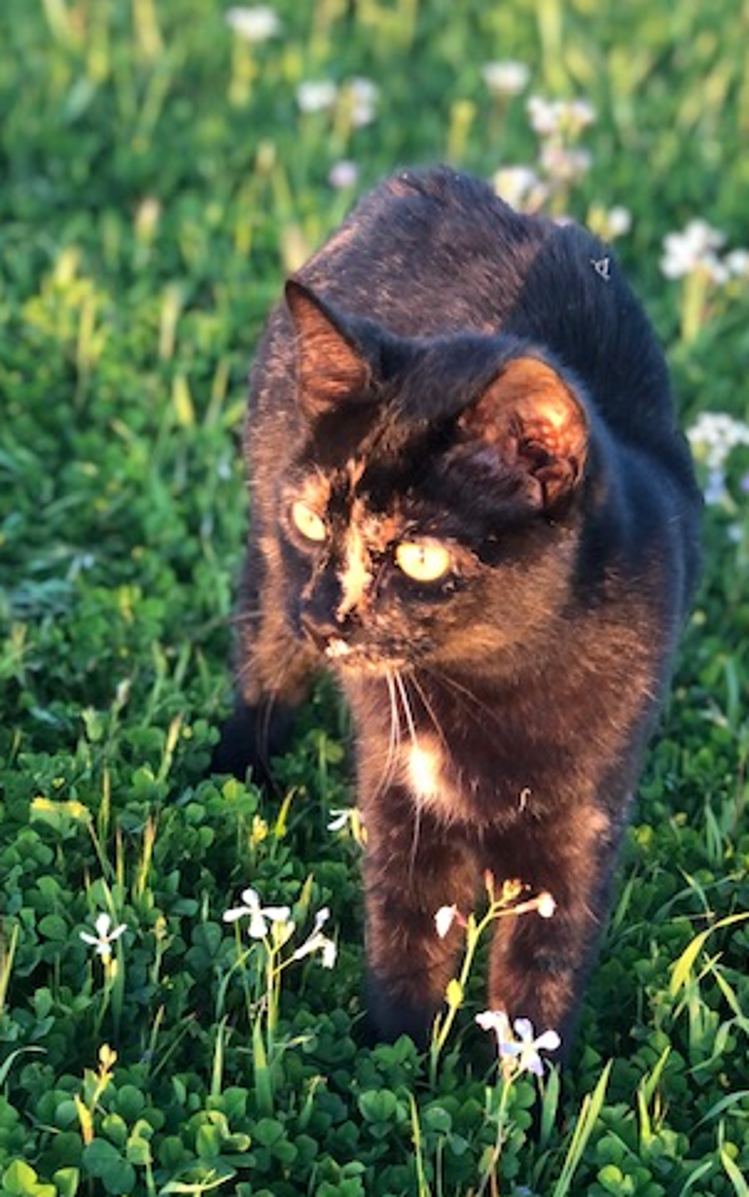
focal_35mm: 73
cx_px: 489
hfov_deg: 17.8
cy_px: 592
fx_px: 2383
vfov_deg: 28.2
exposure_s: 1/60
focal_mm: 6
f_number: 2.4
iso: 64
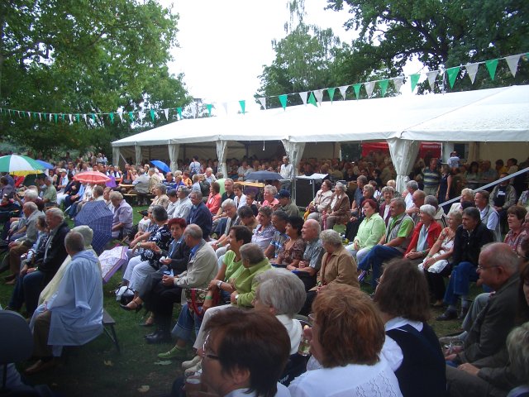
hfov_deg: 52.6
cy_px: 198
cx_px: 264
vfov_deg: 40.7
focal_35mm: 35
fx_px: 535
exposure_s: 1/125
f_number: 2.6
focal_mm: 5.8
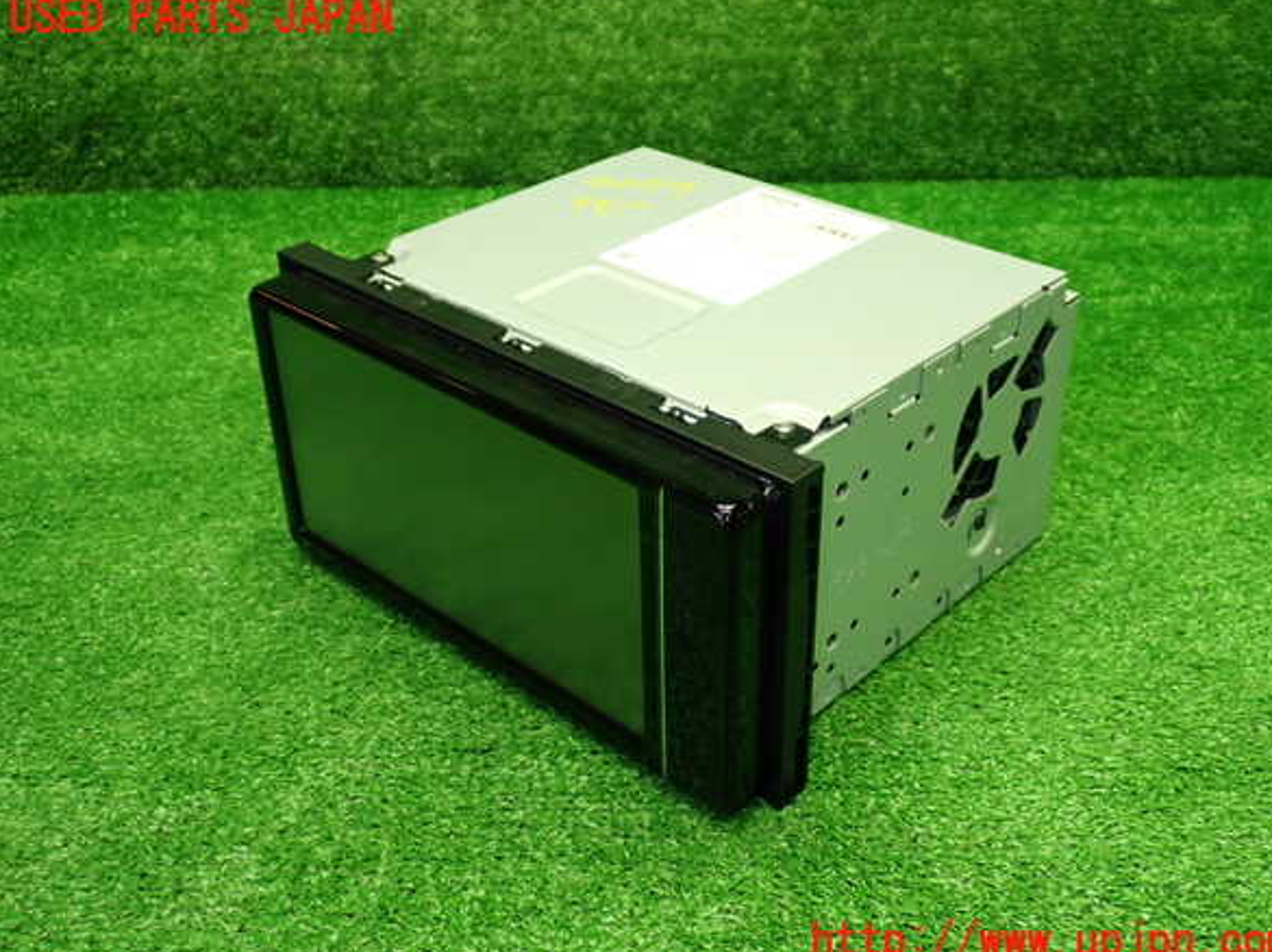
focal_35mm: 39
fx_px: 1432
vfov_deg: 36.8
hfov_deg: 47.9
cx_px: 650
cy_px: 480
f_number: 2.7
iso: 320
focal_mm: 6.83
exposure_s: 1/40
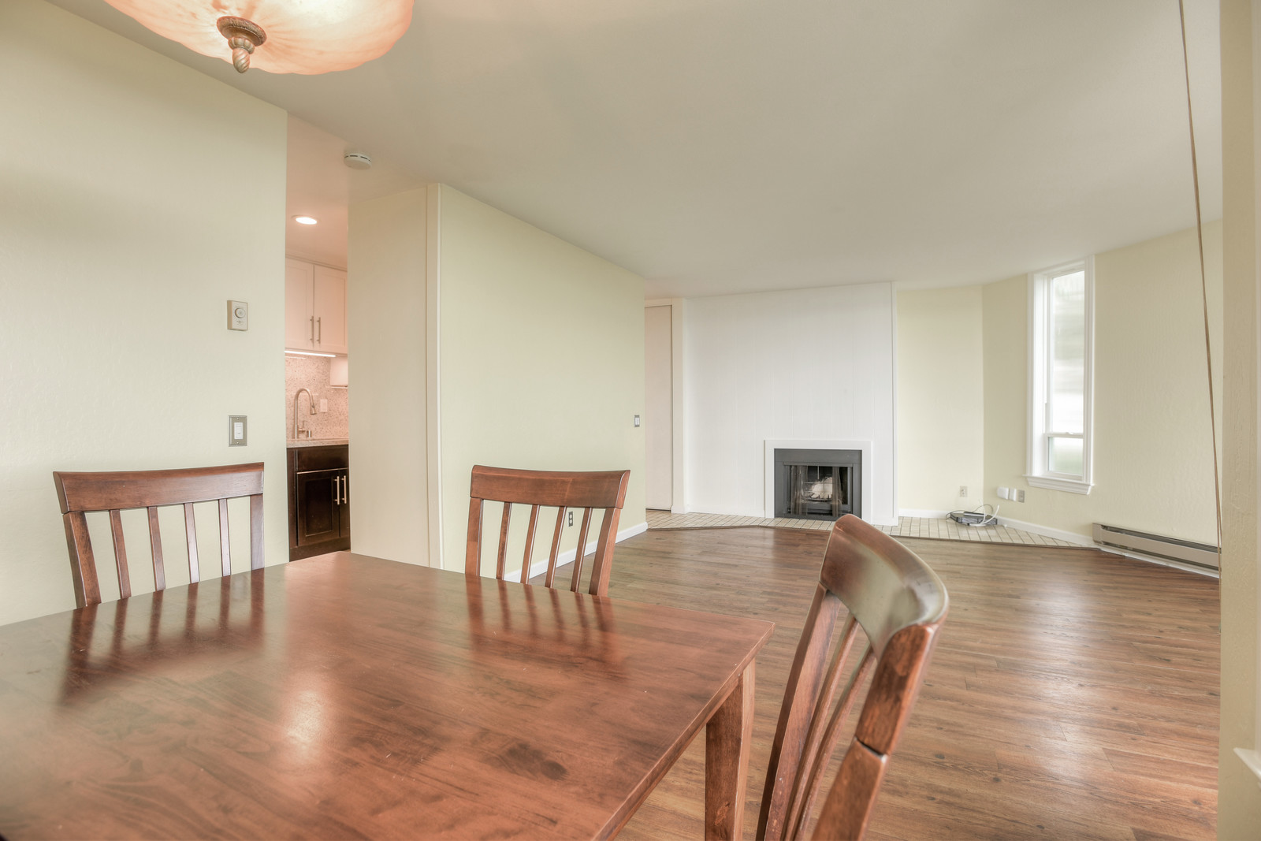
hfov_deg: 93.3
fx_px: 595
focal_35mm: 17
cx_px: 630
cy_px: 420
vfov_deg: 70.5
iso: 100
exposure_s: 1/5
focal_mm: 17
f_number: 8
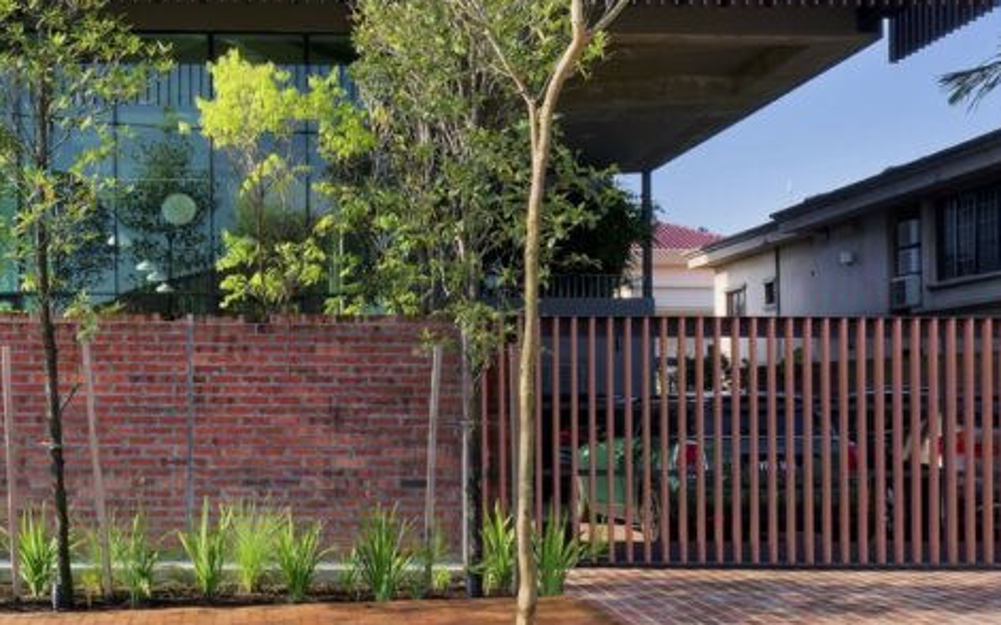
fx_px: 1009
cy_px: 81
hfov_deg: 51.6
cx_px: 321
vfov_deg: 32.9
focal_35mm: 37
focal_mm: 10
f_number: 11
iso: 125
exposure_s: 1/52
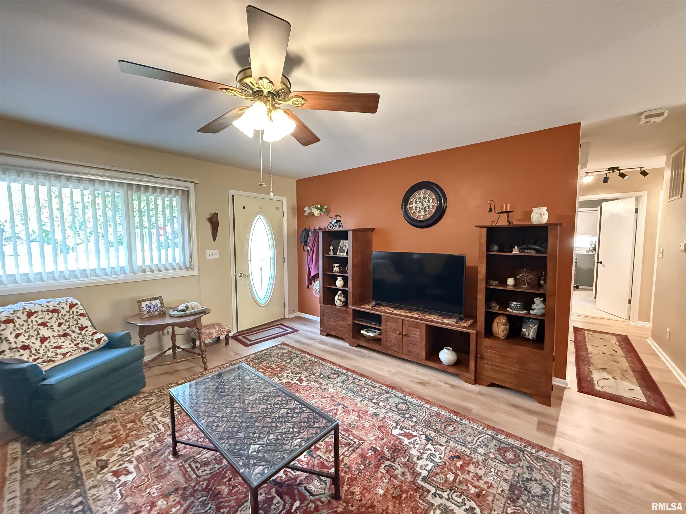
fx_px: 277
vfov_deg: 85.7
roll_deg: +0.0
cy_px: 257
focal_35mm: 14
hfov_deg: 102.1
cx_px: 343
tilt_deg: -3.9
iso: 1600
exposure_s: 1/30
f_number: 2.2
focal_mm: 2.22
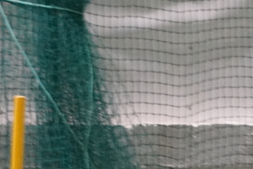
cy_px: 66
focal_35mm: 357
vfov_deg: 3.9
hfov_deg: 5.7
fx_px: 2511
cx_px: 331
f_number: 4.5
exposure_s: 1/200
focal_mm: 55
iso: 4000
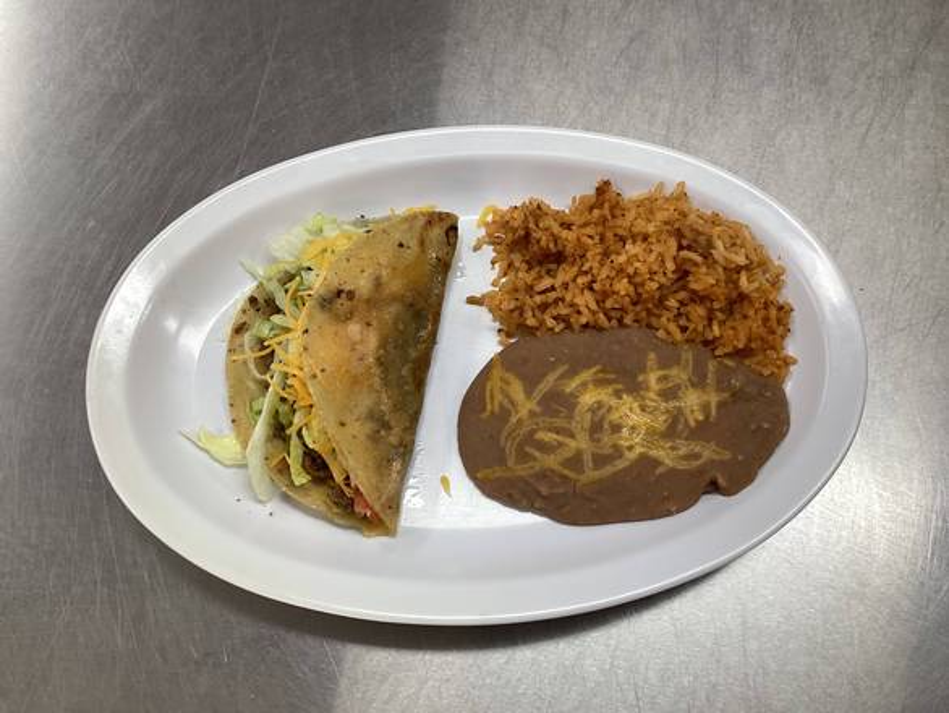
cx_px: 474
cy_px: 356
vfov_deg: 45.5
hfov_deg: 58.3
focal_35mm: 31
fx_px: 850
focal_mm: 3.3
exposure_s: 1/120
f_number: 2.4
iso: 80
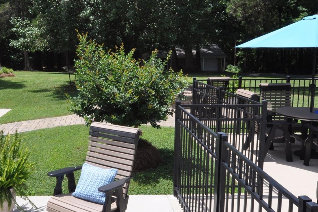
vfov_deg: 34.1
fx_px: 344
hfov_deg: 48.3
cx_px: 93
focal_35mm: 39
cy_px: 89
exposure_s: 1/200
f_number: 7.1
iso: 640
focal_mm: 14
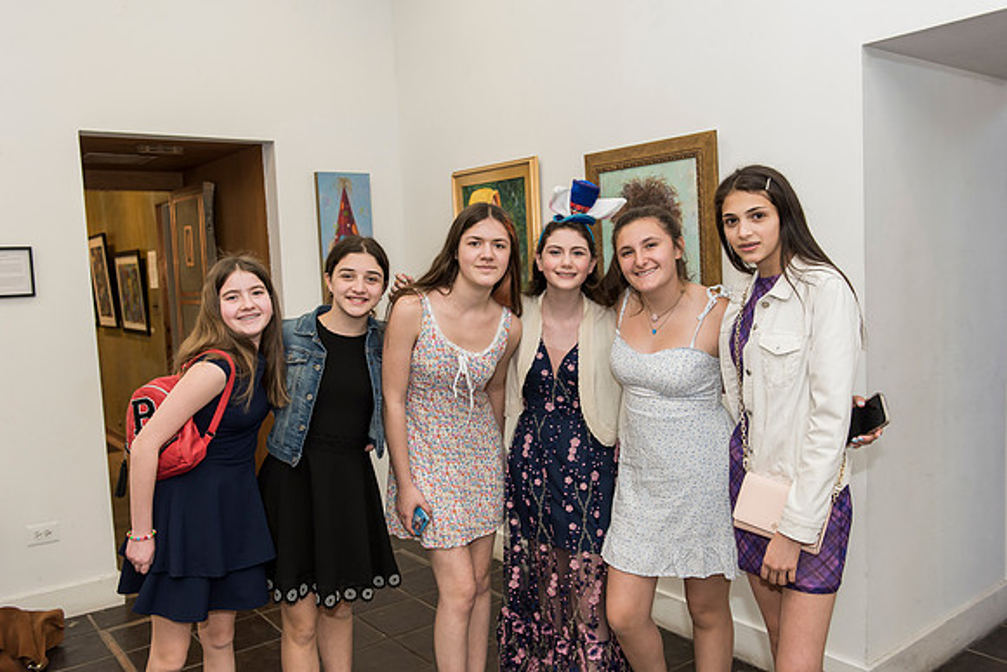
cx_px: 504
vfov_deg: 42.3
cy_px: 336
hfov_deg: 60.3
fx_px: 867
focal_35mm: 31
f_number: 4
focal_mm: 31
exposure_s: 1/160
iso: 800
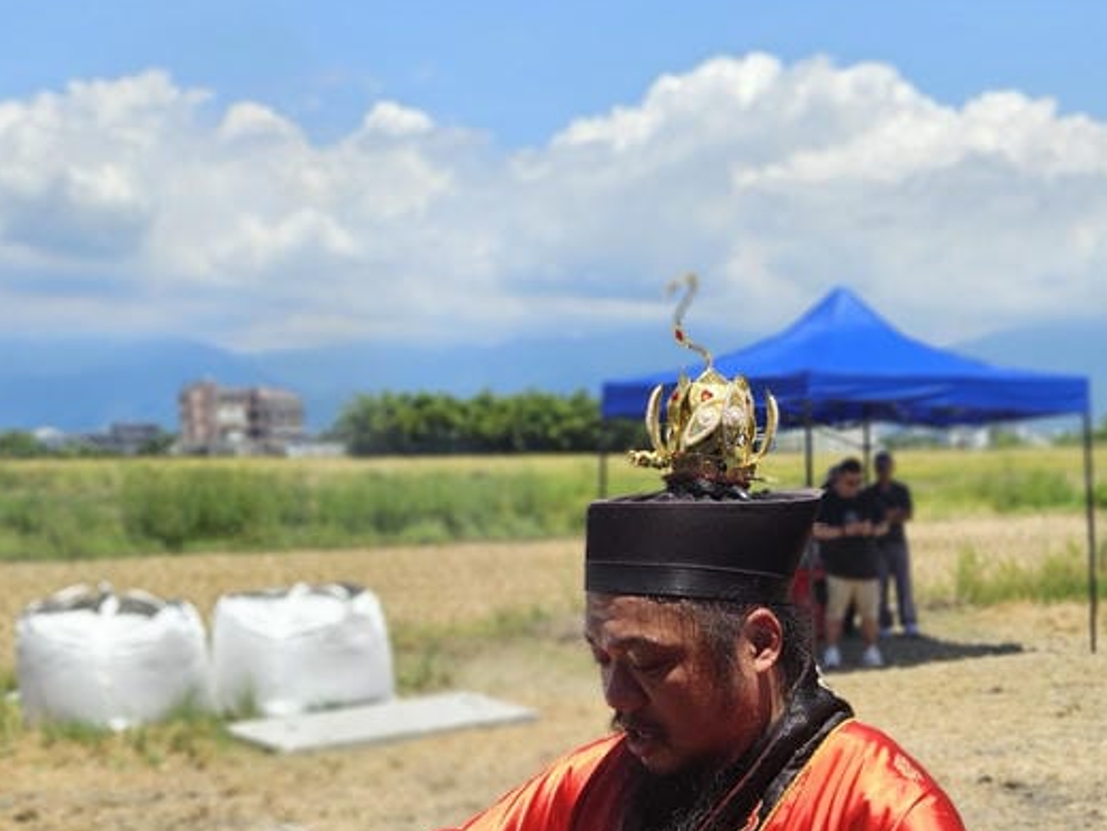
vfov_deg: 26.4
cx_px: 812
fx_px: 1695
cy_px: 778
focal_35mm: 53
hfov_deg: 35.5
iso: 10
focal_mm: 6.3
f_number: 1.7
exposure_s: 1/596
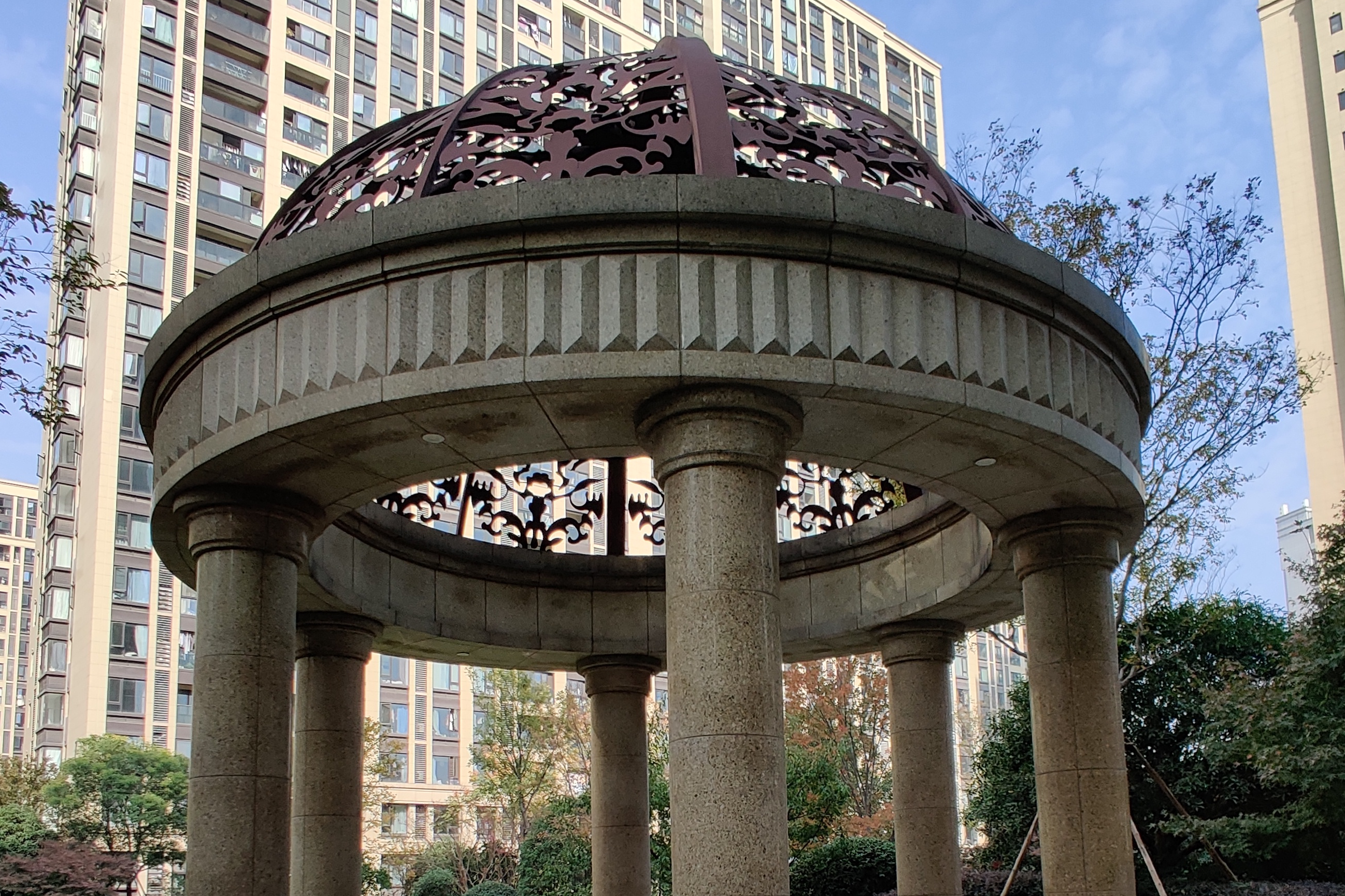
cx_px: 678
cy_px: 706
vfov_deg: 50.2
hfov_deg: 73.7
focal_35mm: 24
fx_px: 897
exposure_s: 1/841
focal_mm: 2.25
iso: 125
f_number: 2.2
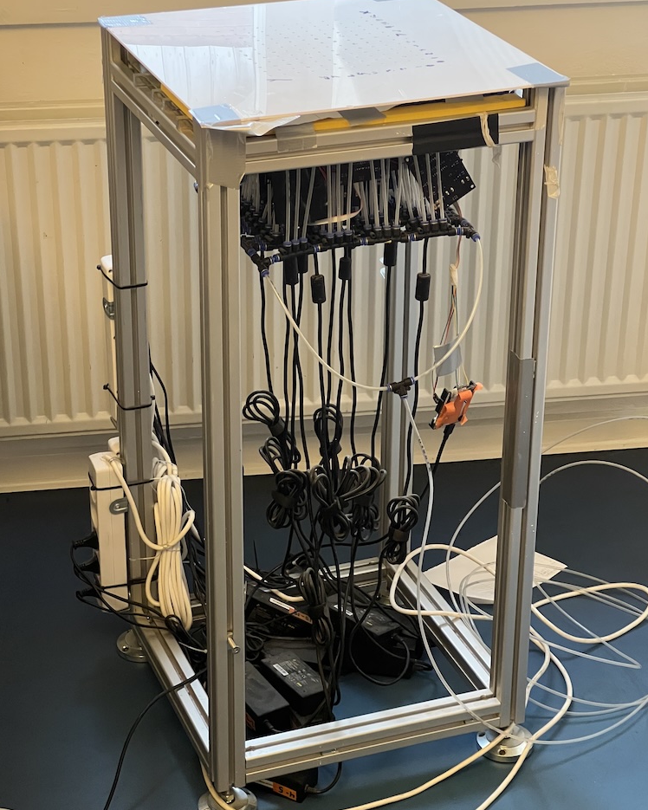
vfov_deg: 23.6
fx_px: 1942
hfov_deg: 18.9
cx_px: 326
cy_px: 401
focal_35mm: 81
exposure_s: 1/50
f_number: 2.8
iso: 500
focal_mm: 9
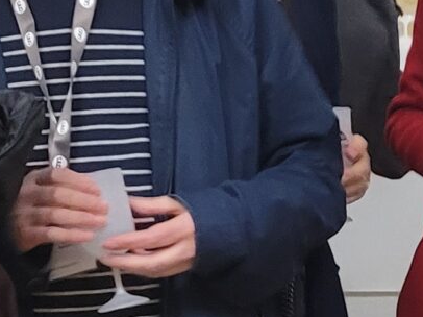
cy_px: 314
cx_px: 468
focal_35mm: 164
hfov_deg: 11.9
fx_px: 2003
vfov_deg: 9.0
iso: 500
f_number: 1.8
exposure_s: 1/33
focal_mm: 5.4
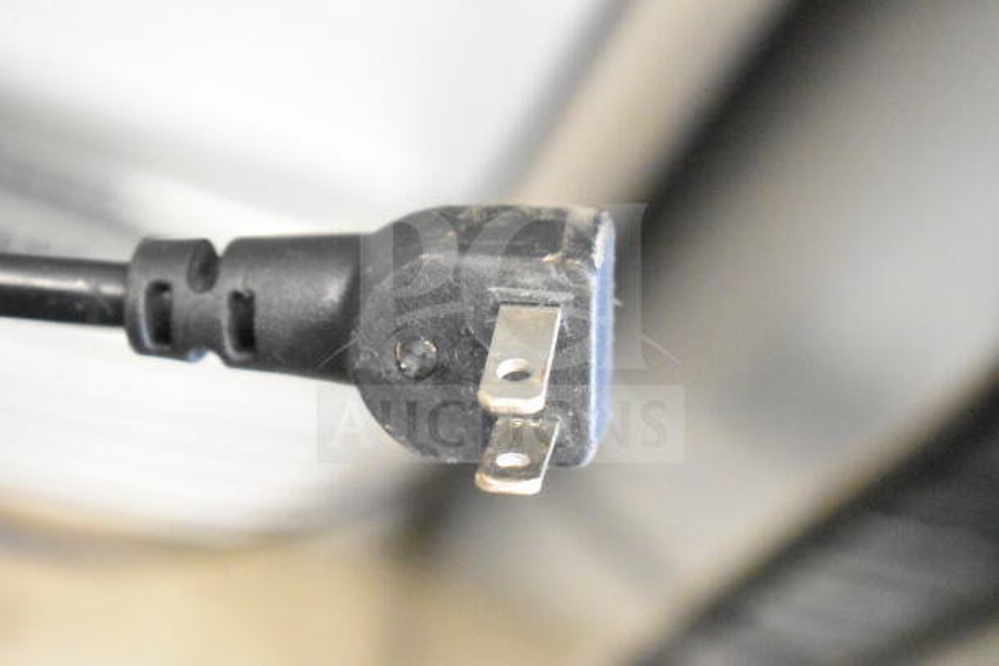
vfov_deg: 16.6
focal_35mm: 82
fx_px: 2290
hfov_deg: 24.6
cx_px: 500
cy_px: 333
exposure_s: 1/100
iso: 18000
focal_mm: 55
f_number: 5.6
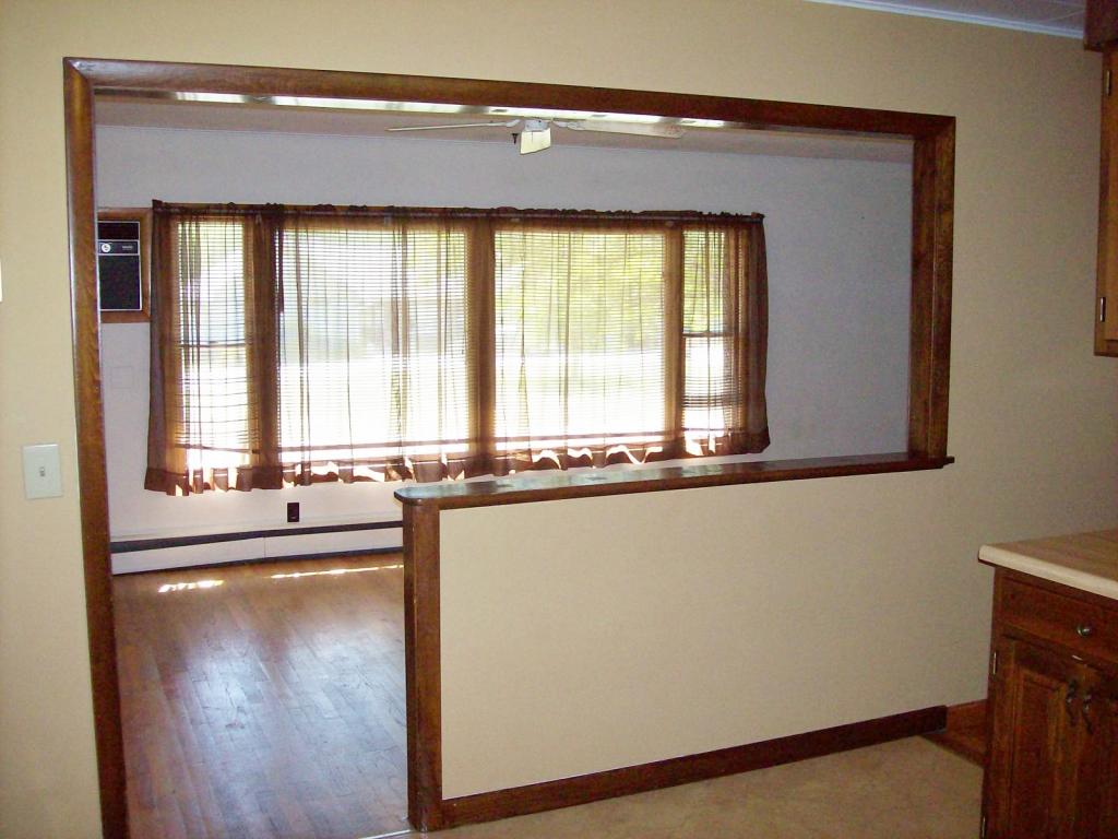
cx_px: 559
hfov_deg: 51.4
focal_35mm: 36
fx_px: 1163
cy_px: 420
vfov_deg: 39.7
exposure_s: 1/64
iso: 140
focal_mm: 6
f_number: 2.7
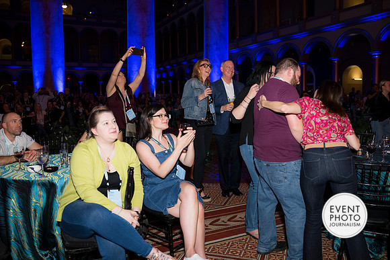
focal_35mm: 29
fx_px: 309
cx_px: 195
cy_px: 130
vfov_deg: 45.7
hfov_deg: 64.5
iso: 800
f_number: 4
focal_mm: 28
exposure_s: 1/100
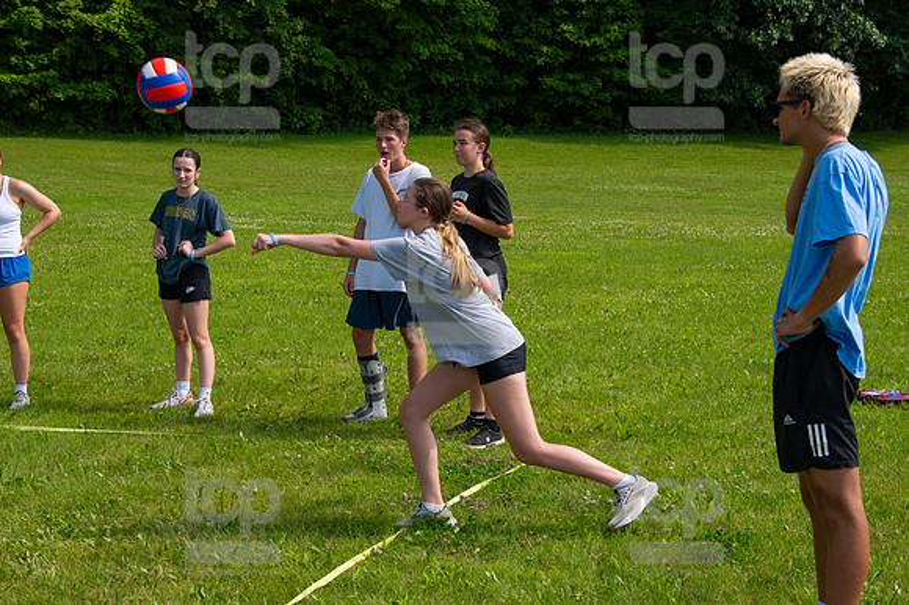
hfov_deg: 30.5
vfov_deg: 20.6
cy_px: 302
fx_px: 1665
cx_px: 454
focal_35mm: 66
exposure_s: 1/800
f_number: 5.6
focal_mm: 44
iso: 200
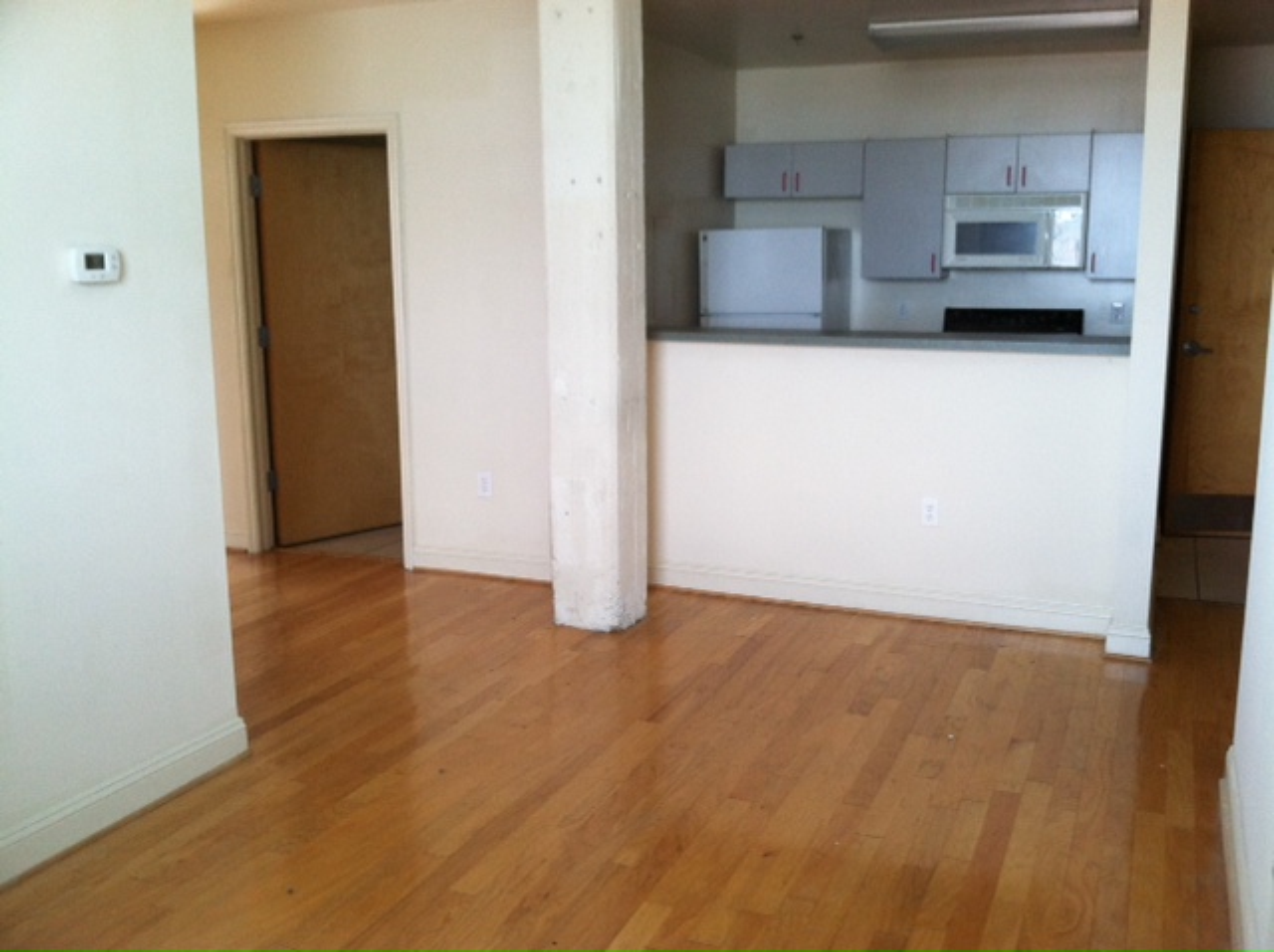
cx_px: 637
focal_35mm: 35
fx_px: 1286
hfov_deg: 52.7
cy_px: 476
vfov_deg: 40.6
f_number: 2.8
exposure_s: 1/17
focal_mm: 3.85
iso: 100
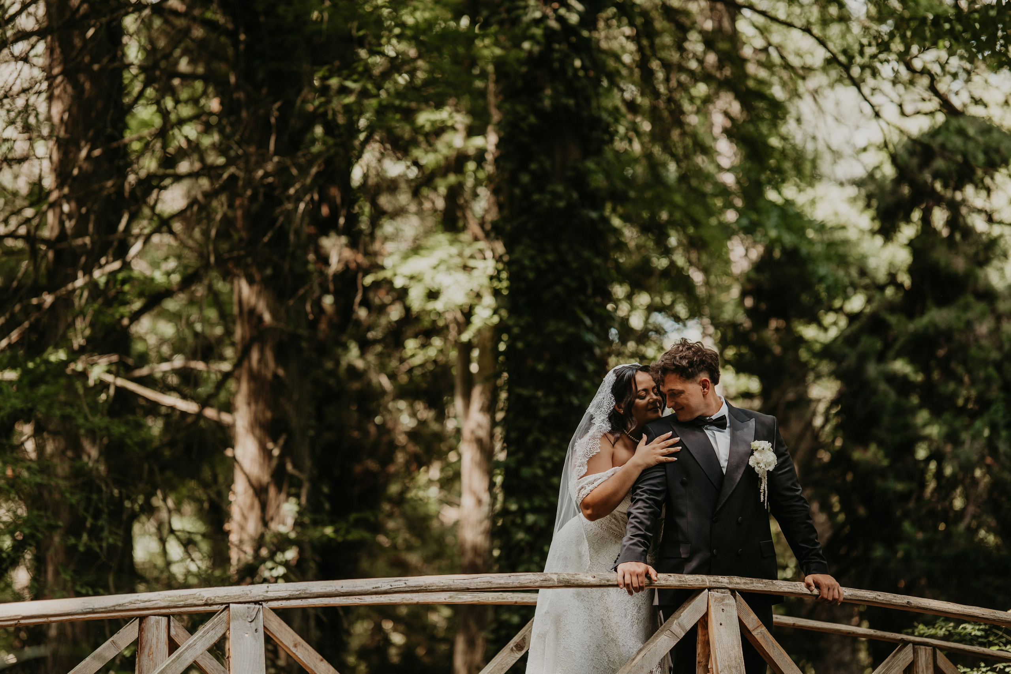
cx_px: 506
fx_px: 2387
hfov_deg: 23.9
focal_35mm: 85
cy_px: 337
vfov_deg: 16.1
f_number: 1.8
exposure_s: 1/400
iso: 200
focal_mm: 85
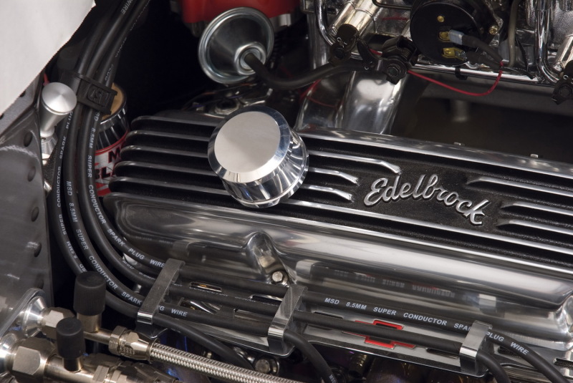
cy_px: 192
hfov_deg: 19.4
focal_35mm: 105
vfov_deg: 13.1
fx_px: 1673
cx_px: 286
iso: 200
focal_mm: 70
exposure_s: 1/1.25
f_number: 9
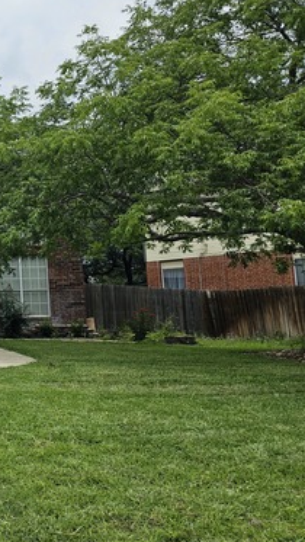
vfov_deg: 47.2
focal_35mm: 43
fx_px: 618
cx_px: -147
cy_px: 238
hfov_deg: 22.8
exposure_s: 1/1053
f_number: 1.7
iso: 10
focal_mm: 6.3
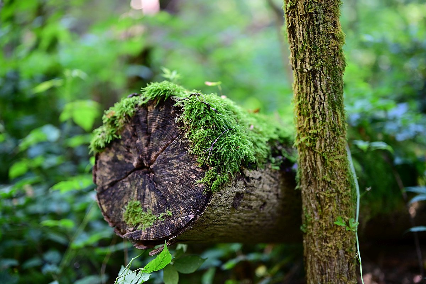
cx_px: 213
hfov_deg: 39.6
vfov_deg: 27.0
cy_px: 142
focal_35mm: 50
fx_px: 592
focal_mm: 50
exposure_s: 1/160
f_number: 1.2
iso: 560
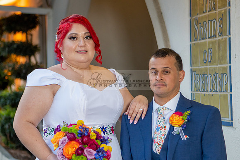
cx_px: 122
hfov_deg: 18.7
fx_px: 730
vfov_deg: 12.5
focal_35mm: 109
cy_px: 117
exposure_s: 1/125
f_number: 2.8
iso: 250
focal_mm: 62
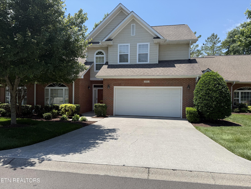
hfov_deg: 71.6
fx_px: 174
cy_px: 94
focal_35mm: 24
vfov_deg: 56.8
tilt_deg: +0.6
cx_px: 126
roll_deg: -0.8
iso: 80
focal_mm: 6.76
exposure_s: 1/4167
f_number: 1.78
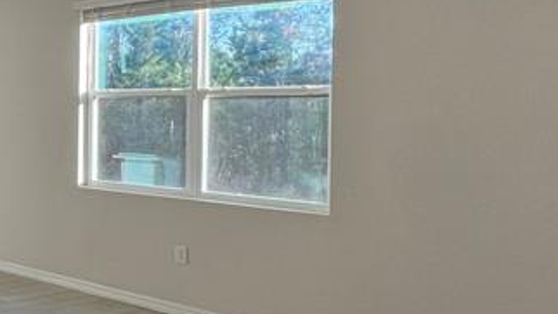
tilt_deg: -0.6
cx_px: -170
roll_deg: -0.8
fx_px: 666
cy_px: 116
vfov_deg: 26.4
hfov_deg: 33.2
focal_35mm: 45
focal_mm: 1.57
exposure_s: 1/134
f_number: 1.8
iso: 32
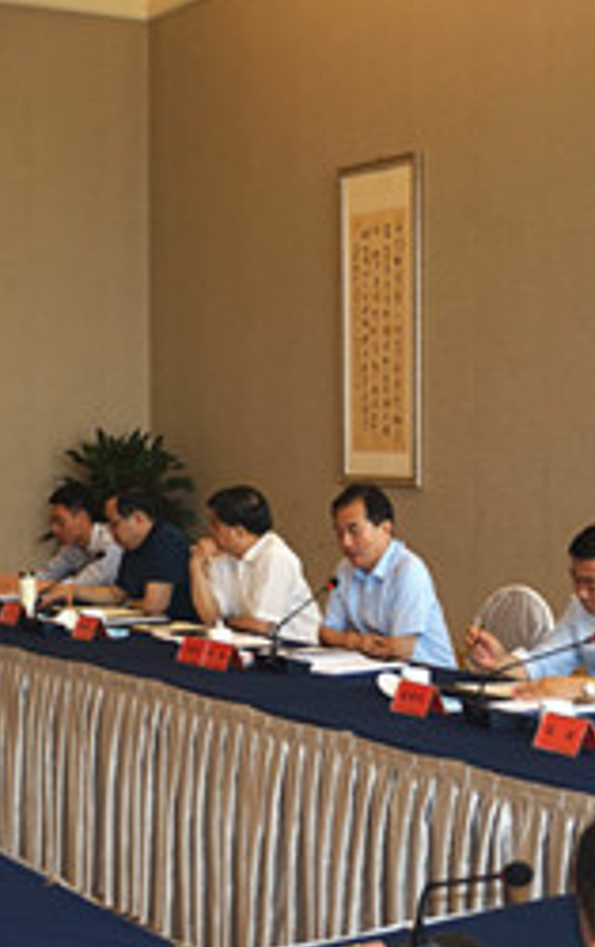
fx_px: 1655
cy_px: 485
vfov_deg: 31.9
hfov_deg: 20.2
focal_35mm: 64
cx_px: 148
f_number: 4
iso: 200
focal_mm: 21
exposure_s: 1/80
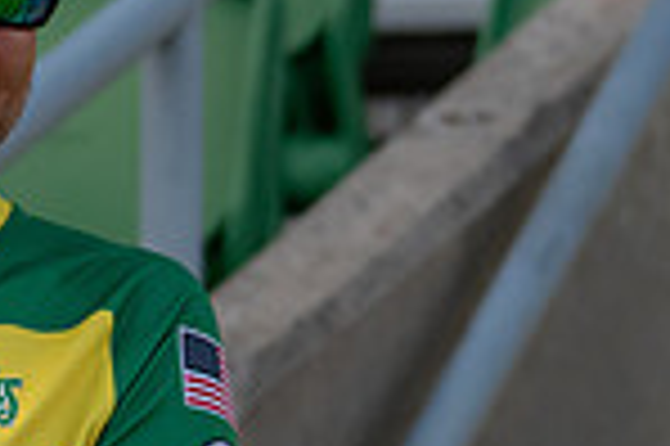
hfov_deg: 1.4
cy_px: 520
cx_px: -54
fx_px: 28202
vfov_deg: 0.9
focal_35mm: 1517
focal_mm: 260
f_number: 5.6
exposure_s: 1/800
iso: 800
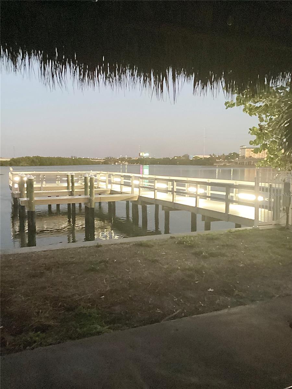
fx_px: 349
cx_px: 146
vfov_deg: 58.4
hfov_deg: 45.4
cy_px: 194
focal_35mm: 31
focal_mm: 3.3
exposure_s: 1/24
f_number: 2.4
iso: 640
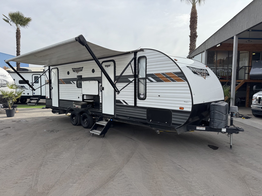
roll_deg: -0.8
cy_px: 98
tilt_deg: -2.7
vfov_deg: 56.8
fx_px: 182
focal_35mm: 24
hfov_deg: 71.6
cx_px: 131
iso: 80
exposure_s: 1/2710
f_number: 1.78
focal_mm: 6.76
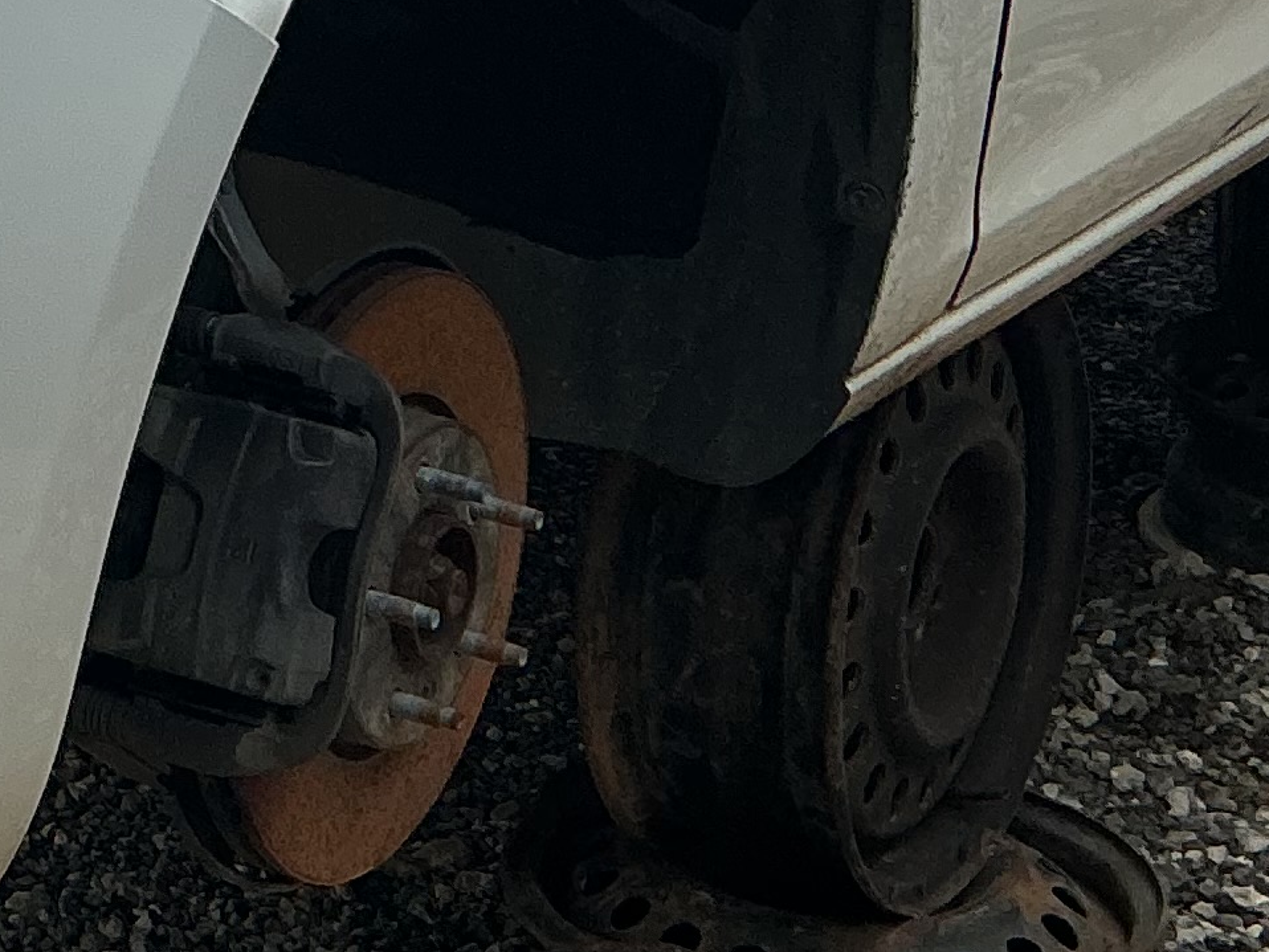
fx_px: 4474
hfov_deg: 15.5
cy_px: -135
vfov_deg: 11.9
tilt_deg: -10.5
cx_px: -291
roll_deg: +1.8
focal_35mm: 122
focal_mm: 3
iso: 25
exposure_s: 1/855
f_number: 1.8
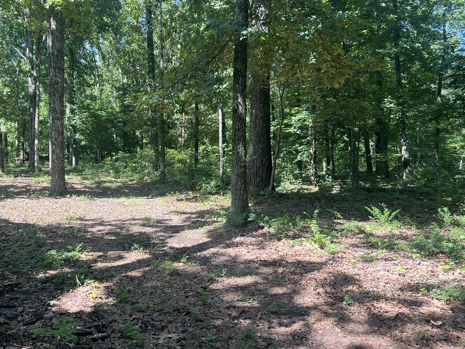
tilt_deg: +0.5
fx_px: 470
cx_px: 177
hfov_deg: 52.1
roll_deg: +0.4
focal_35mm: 35
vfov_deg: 40.7
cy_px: 161
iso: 50
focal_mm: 5.7
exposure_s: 1/419
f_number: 1.5
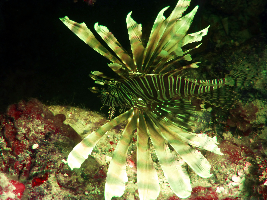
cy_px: 100
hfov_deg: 16.1
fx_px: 941
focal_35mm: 122
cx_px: 134
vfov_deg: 12.1
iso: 160
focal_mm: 21.8
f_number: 5.4
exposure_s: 1/60
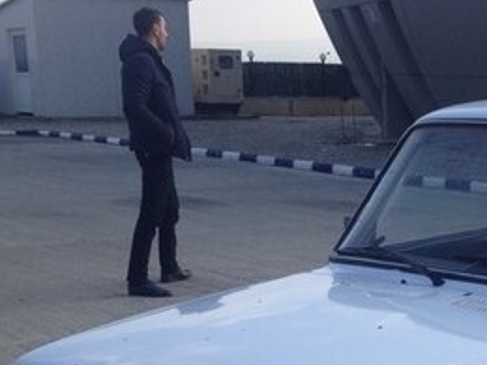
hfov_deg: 21.2
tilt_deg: -20.1
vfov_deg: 15.9
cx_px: 496
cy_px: 452
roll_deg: +0.3
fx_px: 1252
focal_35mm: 89
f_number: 2.4
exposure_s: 1/968
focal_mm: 4.28
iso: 50
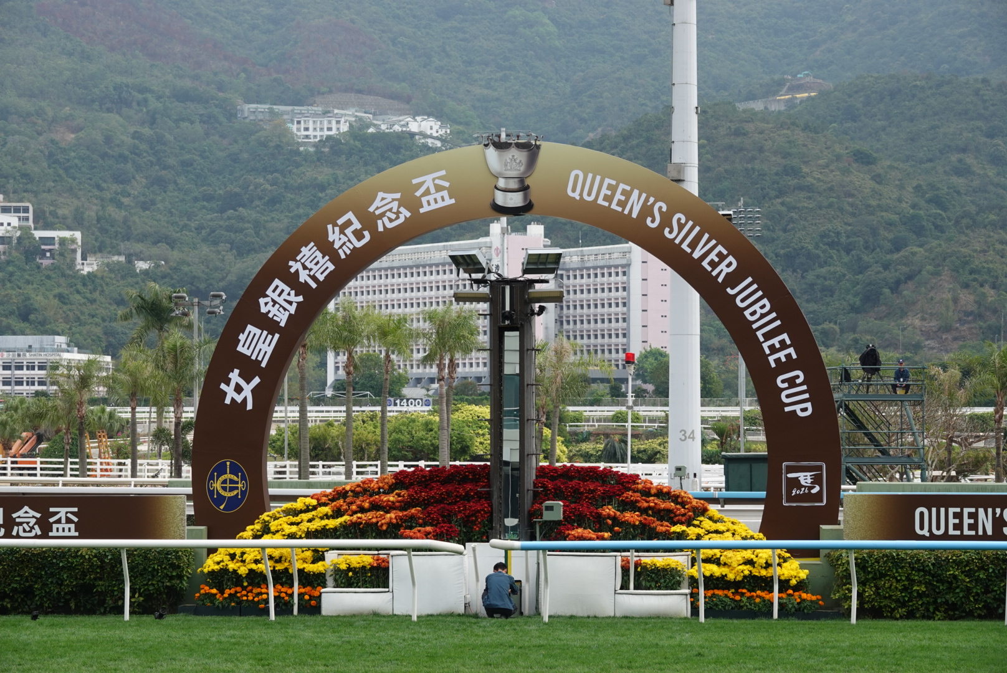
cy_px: 336
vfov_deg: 13.2
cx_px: 504
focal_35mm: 104
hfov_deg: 19.6
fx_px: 2911
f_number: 4
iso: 100
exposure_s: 1/500
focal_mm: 38.04
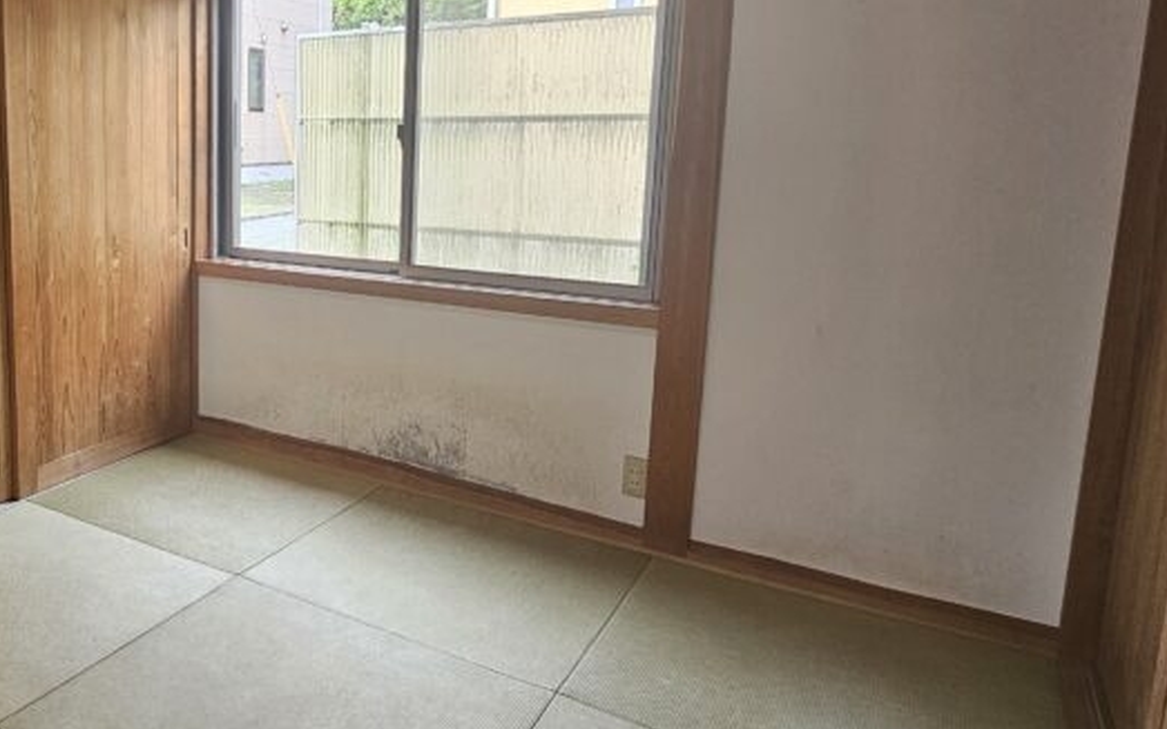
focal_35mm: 27
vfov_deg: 45.6
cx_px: 205
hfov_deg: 61.7
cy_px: 268
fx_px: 859
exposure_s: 1/50
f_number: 2.2
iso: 64
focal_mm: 2.2
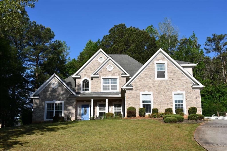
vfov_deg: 28.1
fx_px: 303
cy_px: 76
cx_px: 114
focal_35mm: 48
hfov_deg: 41.1
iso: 100
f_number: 10
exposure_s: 1/400
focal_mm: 32
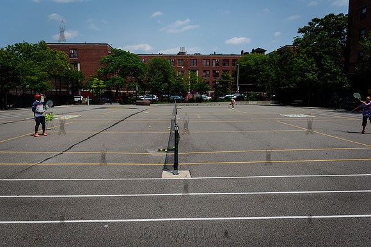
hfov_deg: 73.0
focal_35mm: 24
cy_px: 124
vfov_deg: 52.5
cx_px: 184
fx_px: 251
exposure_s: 1/2000
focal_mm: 24
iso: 200
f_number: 4.5
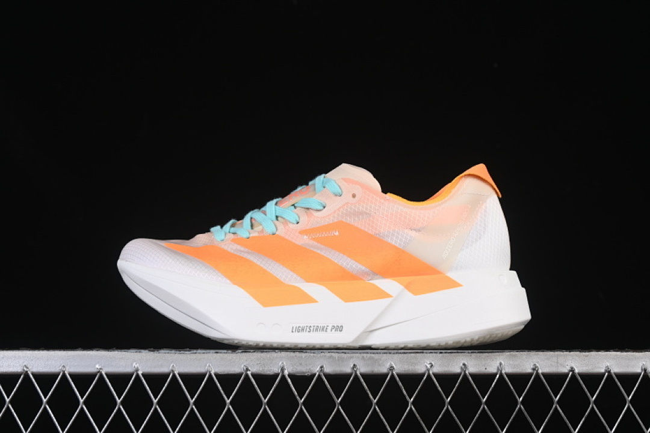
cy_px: 216
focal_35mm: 75
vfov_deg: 18.2
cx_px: 325
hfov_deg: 27.0
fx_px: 1354
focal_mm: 50
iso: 160
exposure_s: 1/80
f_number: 8
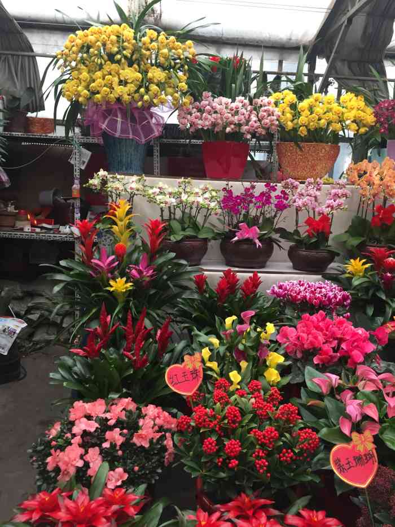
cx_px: 198
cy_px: 264
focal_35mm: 29
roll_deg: -1.8
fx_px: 441
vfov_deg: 61.7
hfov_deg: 48.2
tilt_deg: -9.1
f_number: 2.2
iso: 50
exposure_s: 1/33
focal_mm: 4.15
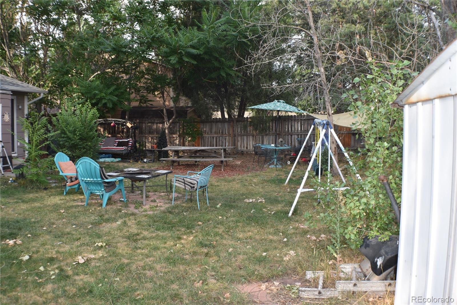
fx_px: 514
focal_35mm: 40
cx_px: 228
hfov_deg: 47.9
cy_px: 152
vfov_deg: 33.0
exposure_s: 1/125
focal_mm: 27
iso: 200
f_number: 5.6
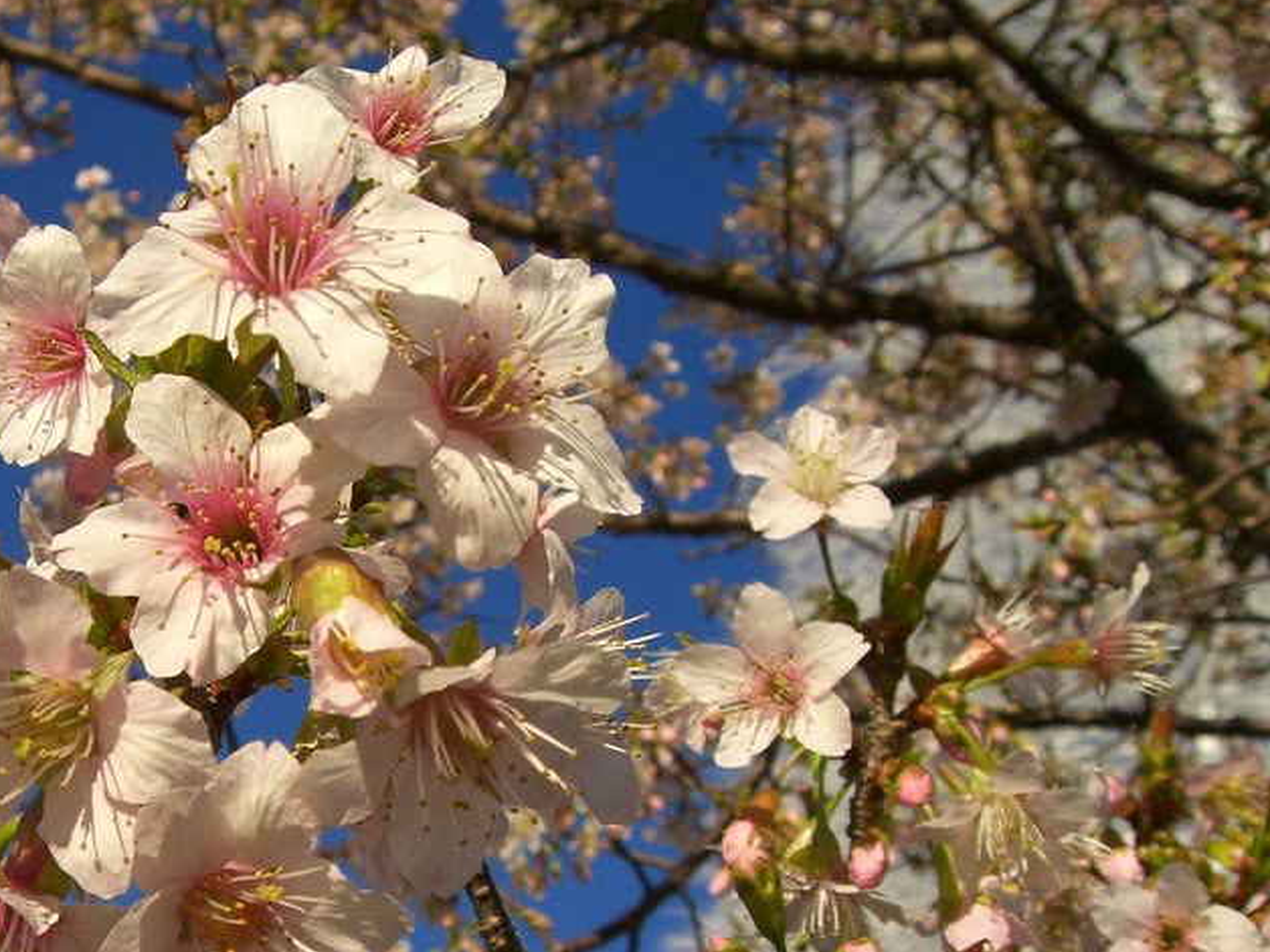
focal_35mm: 62
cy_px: 711
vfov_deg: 23.4
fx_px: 2275
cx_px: 269
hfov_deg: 30.5
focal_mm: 6.2
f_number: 4.3
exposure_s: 1/640
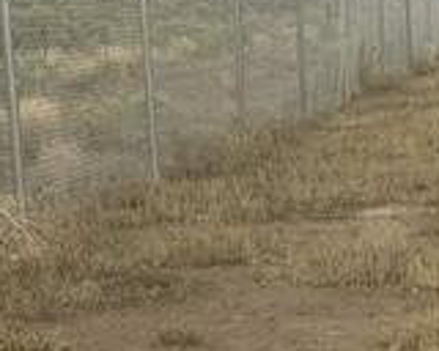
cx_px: 691
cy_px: 47
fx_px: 1949
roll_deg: +3.3
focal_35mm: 150
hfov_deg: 12.2
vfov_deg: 10.3
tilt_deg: -3.4
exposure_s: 1/685
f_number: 1.78
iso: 80
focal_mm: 6.76
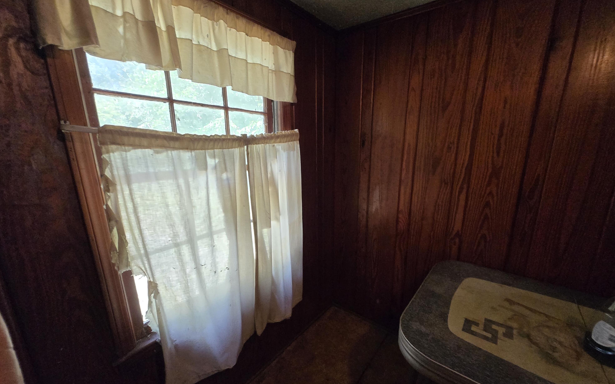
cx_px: 308
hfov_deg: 105.3
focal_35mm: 14
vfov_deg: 78.6
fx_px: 235
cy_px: 200
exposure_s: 1/60
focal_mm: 1.7
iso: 250
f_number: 2.2
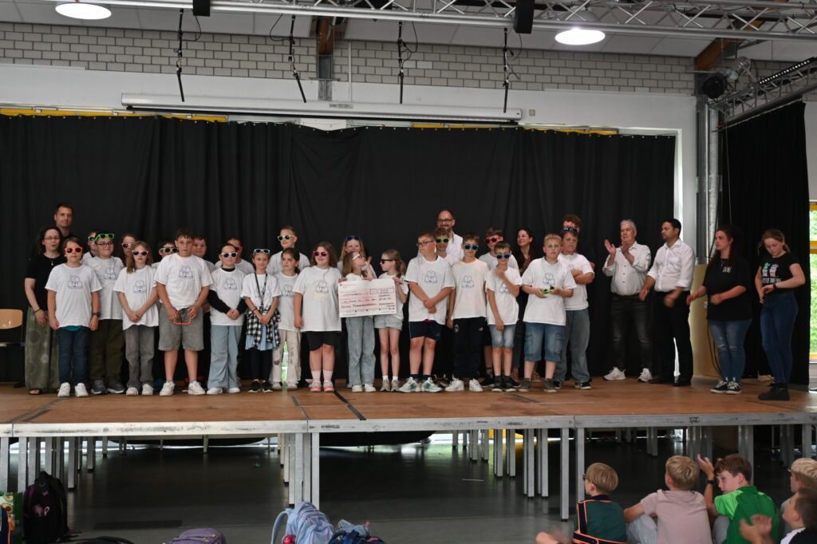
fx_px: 902
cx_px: 408
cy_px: 272
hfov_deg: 48.7
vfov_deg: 33.6
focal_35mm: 40
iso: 640
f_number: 4.5
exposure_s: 1/40
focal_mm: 26.5
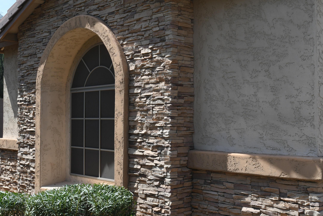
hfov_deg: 37.9
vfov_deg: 25.8
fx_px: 471
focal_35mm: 52
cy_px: 108
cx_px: 162
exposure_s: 1/500
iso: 400
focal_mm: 35
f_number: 11
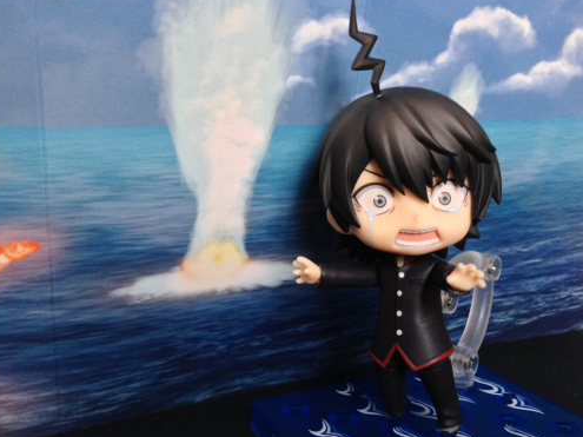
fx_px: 606
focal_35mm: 36
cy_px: 208
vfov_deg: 39.6
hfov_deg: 51.4
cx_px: 289
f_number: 2.4
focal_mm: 4.12
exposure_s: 1/20
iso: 250
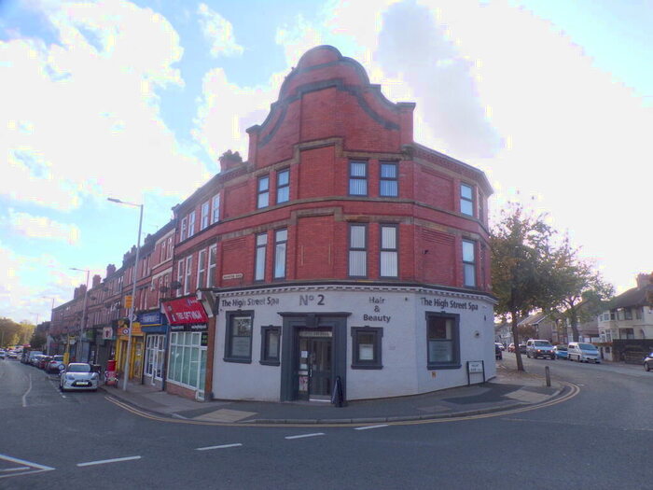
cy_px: 245
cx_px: 326
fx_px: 453
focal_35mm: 24
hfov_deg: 71.6
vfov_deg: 56.8
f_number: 5.8
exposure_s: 1/220
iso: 80
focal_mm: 4.3
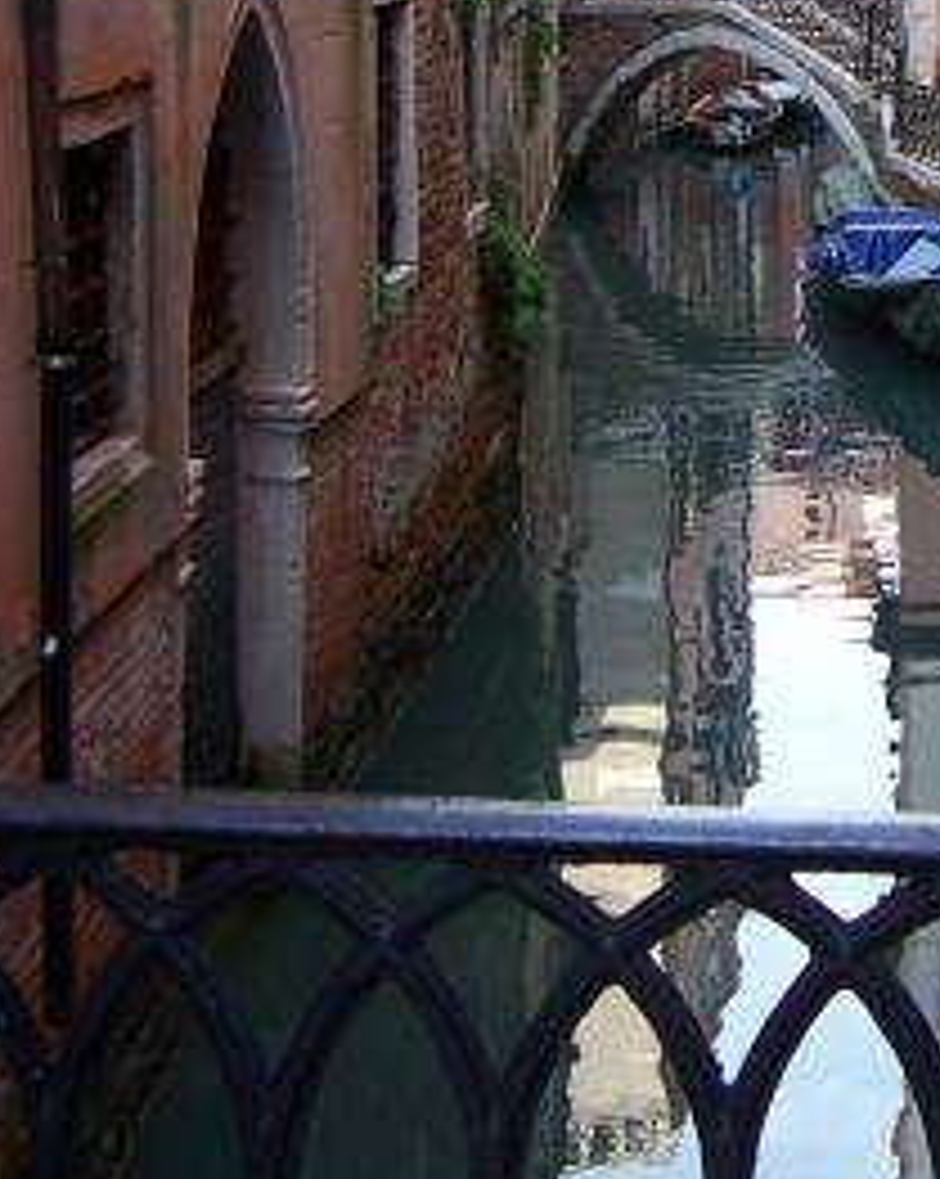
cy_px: -68
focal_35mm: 86
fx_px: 2996
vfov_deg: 21.3
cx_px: 828
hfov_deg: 17.6
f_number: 3
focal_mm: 6
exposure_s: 1/125
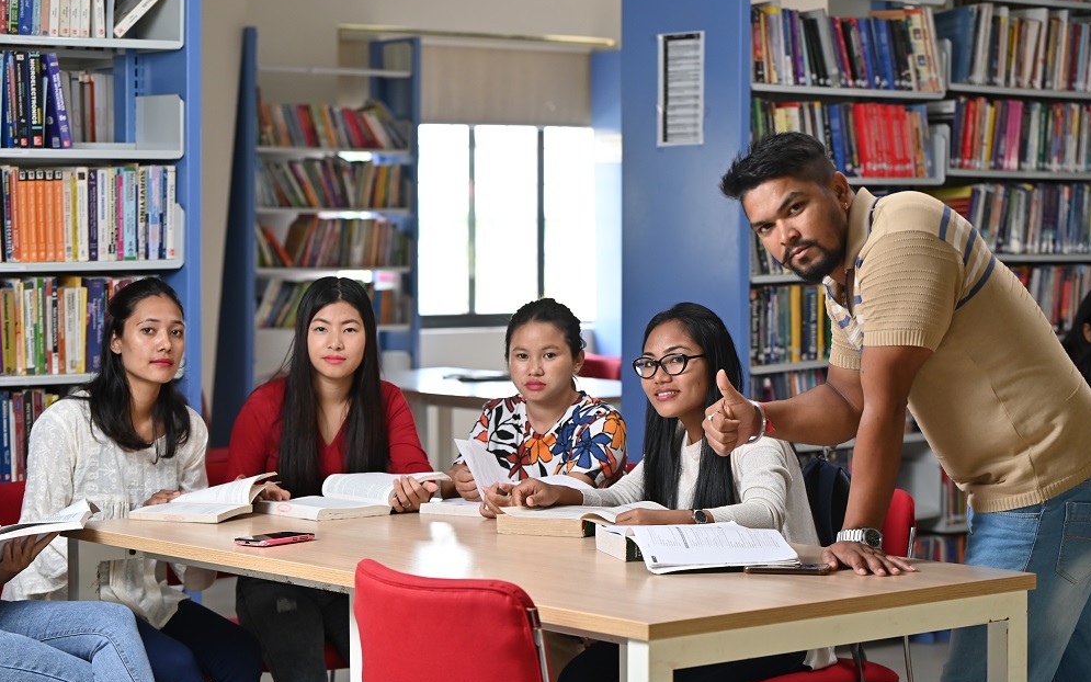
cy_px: 331
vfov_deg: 14.8
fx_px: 2617
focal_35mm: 88
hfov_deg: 23.6
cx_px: 547
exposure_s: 1/160
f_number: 4
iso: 1000
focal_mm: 86
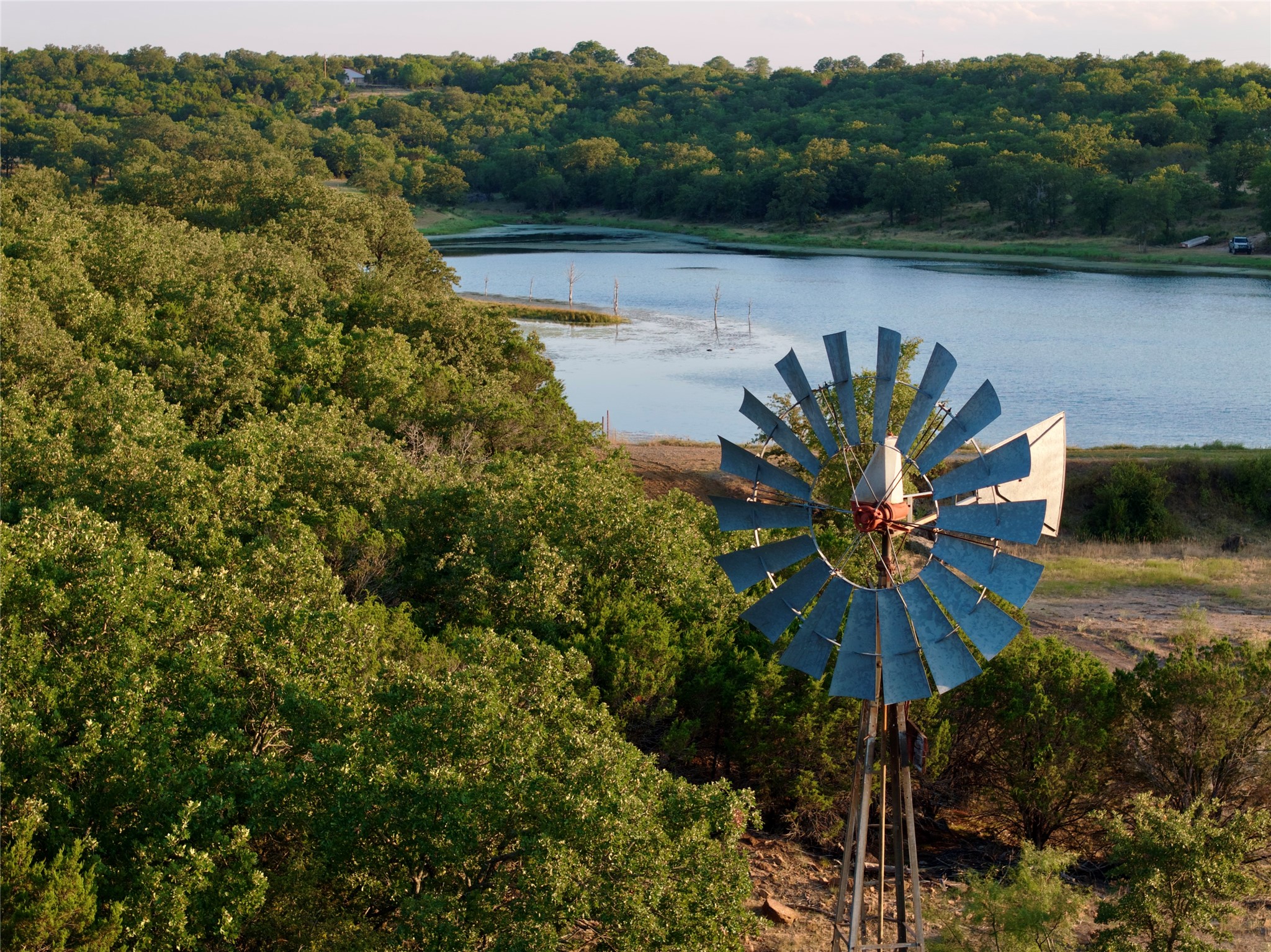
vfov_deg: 21.0
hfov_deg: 27.8
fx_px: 2569
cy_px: 476
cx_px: 636
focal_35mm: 70
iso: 170
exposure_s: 1/15
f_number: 2.8
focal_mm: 19.35
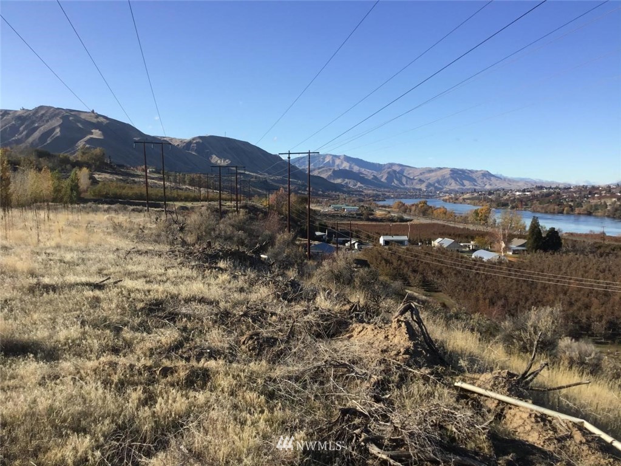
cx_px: 310
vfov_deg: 45.4
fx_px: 556
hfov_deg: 58.4
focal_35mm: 31
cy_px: 233
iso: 25
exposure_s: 1/1087
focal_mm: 3.3
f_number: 2.4
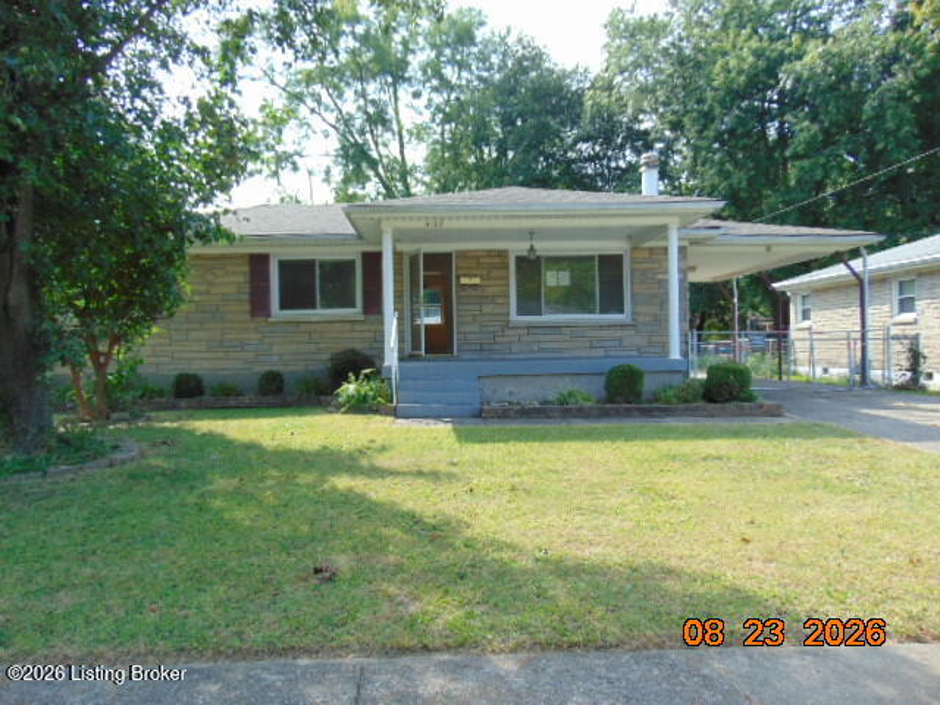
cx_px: 470
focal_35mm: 25
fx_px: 679
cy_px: 352
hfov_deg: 69.4
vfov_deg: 54.9
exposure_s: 1/320
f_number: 3
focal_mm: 4.5
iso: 80
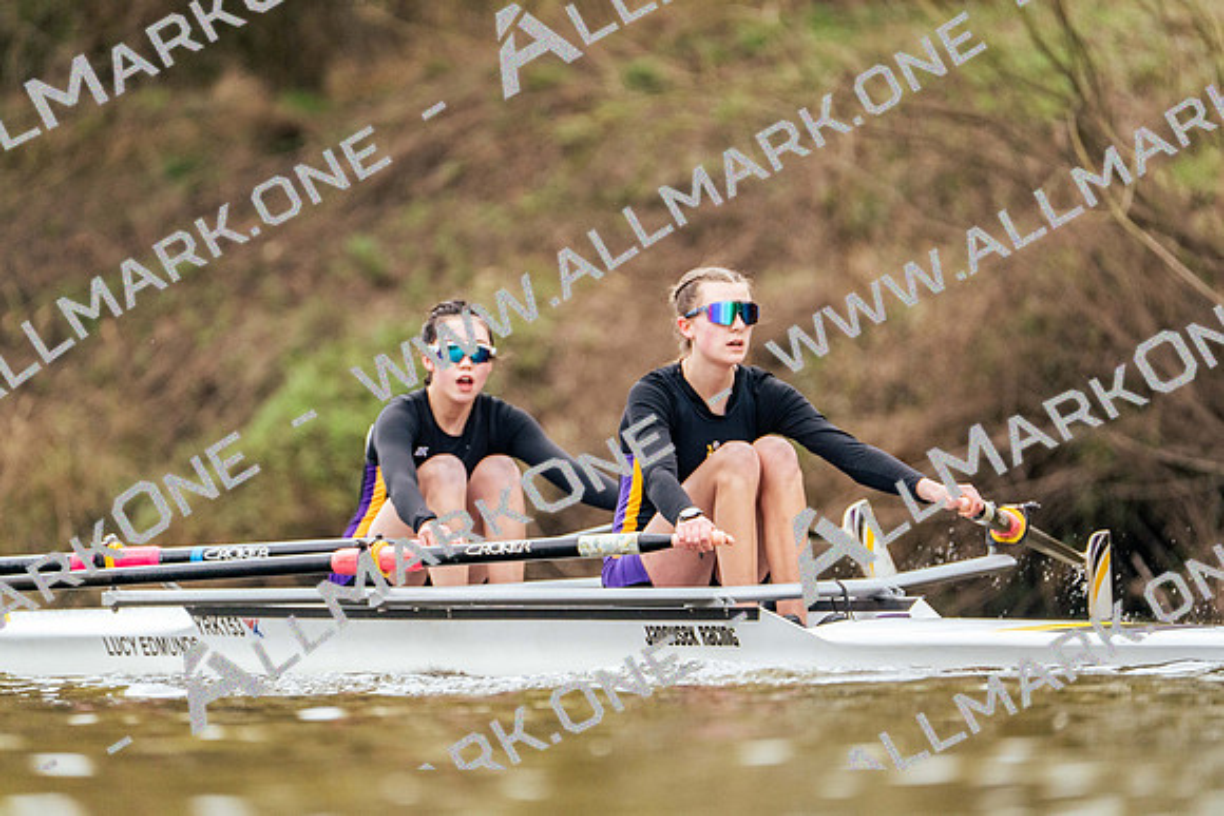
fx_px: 20404
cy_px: 408
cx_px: 612
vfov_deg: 2.3
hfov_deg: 3.4
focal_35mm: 600
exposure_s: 1/2000
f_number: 6.3
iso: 3200
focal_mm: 600
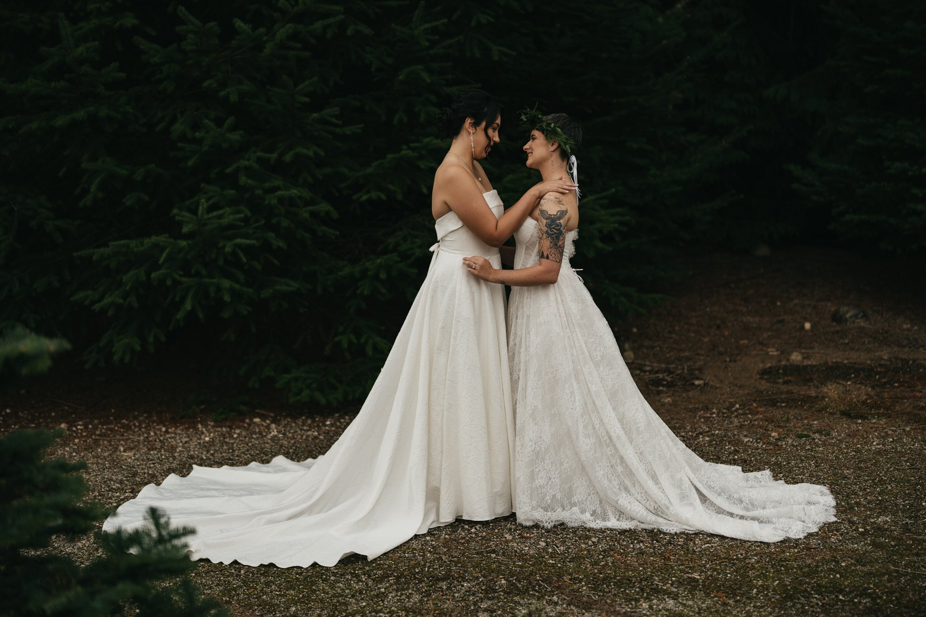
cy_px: 302
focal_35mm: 51
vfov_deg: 26.2
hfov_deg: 38.6
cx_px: 472
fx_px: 1324
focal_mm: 50
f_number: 1.4
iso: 100
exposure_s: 1/2000
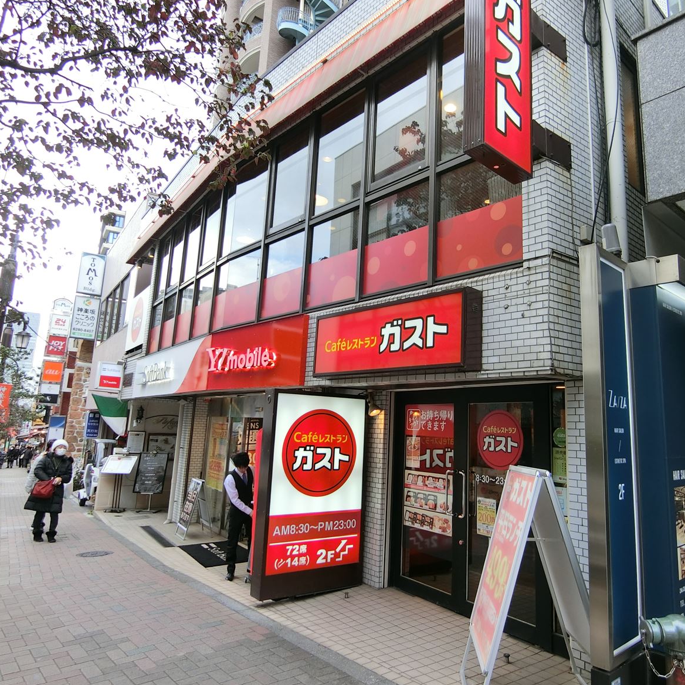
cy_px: 337
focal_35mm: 23
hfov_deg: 66.9
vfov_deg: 67.3
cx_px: 390
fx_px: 515
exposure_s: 1/160
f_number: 2.7
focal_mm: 4.06
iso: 80
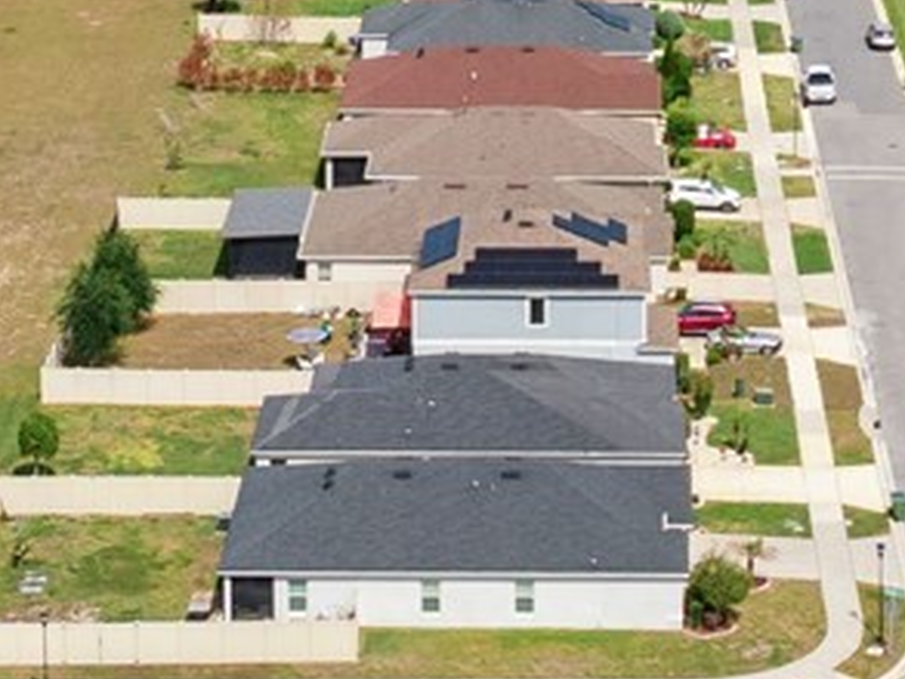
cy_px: -213
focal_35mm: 131
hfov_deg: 15.0
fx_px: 3426
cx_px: 510
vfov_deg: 11.0
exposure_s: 1/640
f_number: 2.8
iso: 100
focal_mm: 4.5
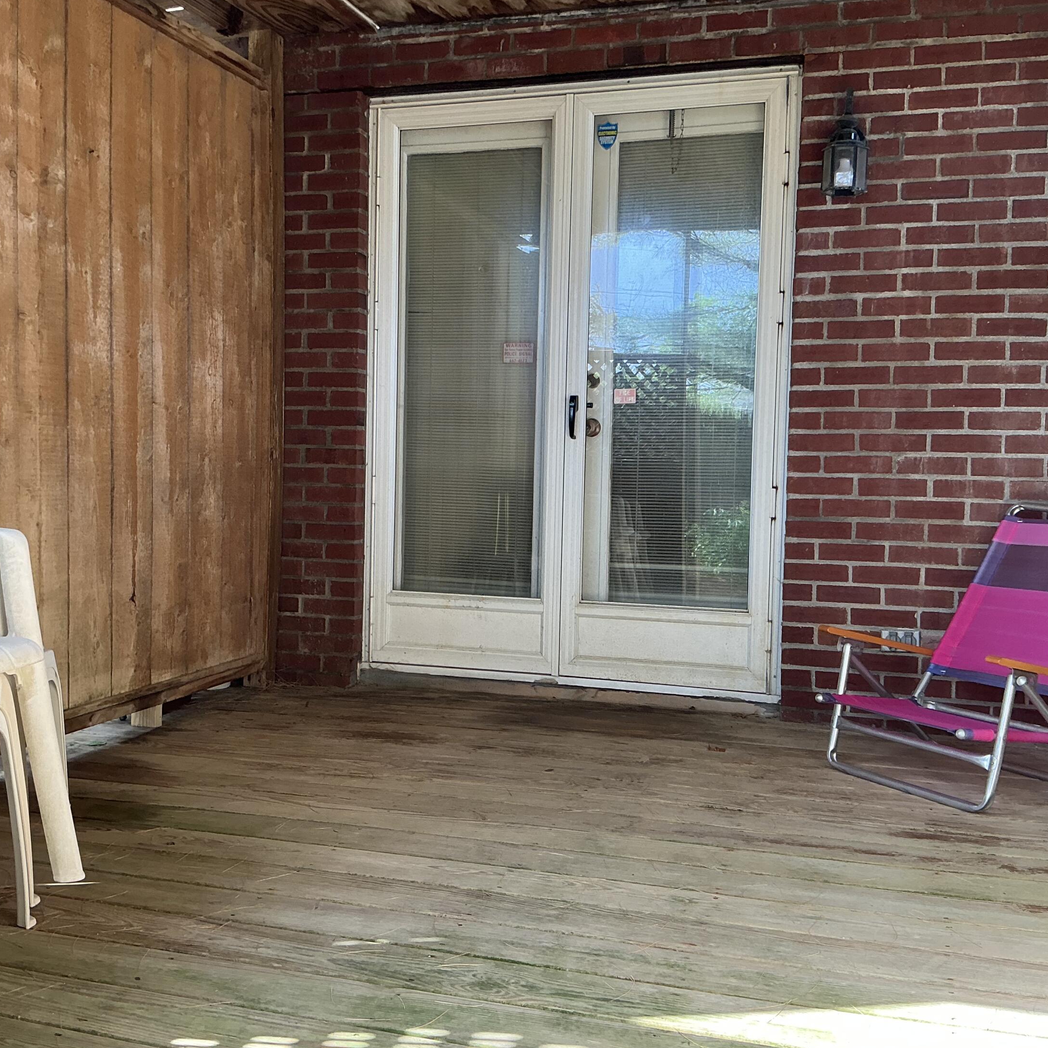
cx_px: 506
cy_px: 526
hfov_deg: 48.4
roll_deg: -0.5
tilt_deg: -4.4
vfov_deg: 48.5
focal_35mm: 34
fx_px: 1165
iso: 40
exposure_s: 1/122
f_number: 1.8
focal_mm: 3
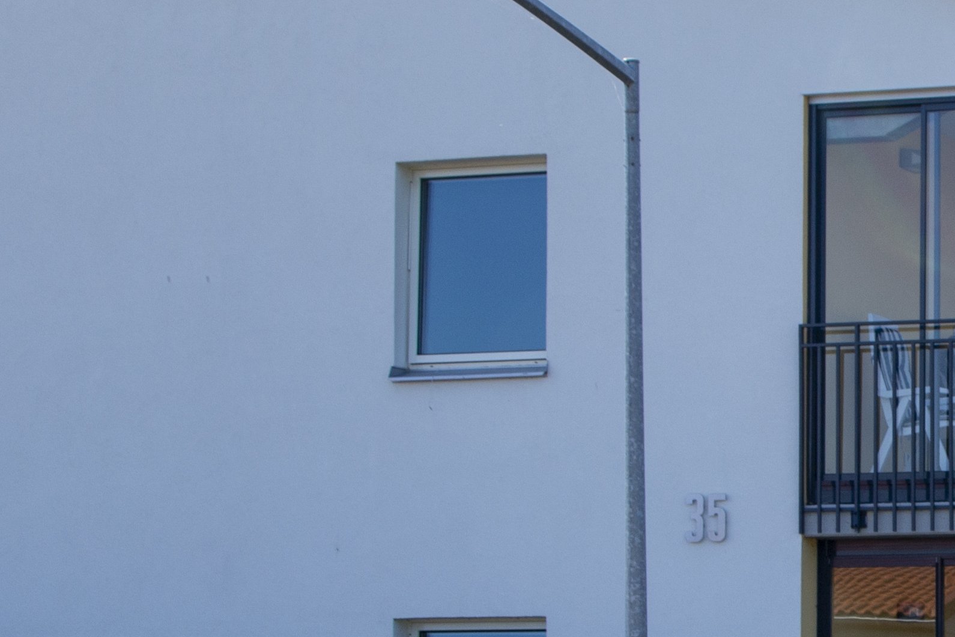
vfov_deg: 12.1
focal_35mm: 113
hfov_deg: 17.3
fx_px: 2997
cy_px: 538
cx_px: 1124
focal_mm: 26
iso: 100
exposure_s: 1/160
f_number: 6.3
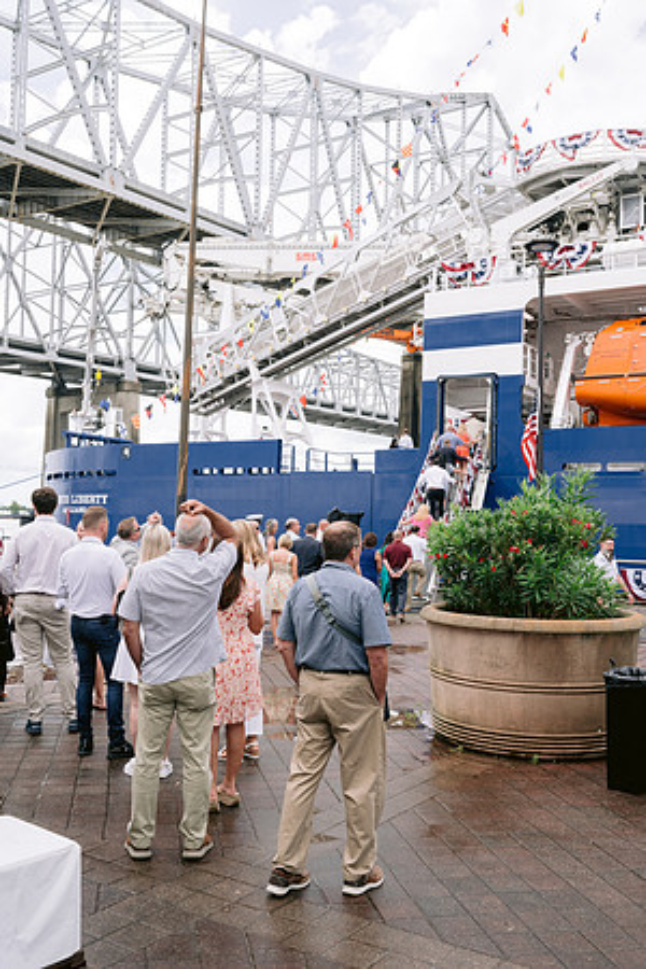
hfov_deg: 37.9
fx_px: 942
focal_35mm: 35
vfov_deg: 54.4
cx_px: 323
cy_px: 484
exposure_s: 1/200
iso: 160
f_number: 8
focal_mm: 35
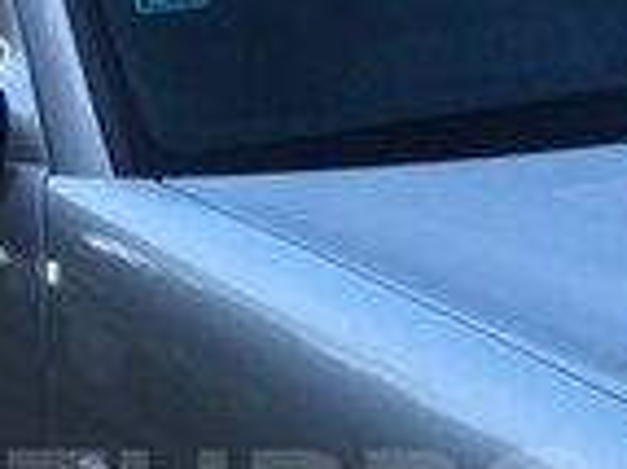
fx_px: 2425
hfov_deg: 14.7
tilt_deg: -18.3
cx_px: 456
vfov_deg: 10.9
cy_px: 515
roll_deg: +1.0
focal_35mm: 134
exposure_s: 1/211
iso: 32
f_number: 2.2
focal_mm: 4.15
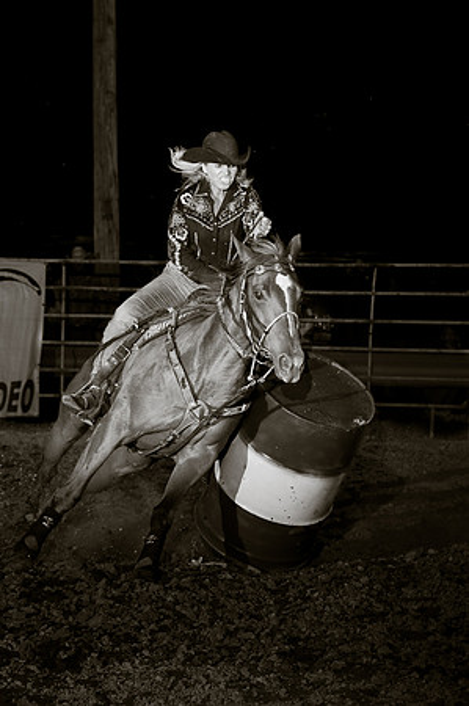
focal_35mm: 82
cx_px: 234
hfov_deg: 16.5
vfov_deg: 24.6
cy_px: 353
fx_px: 1616
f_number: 4.5
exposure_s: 1/200
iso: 1250
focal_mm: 55
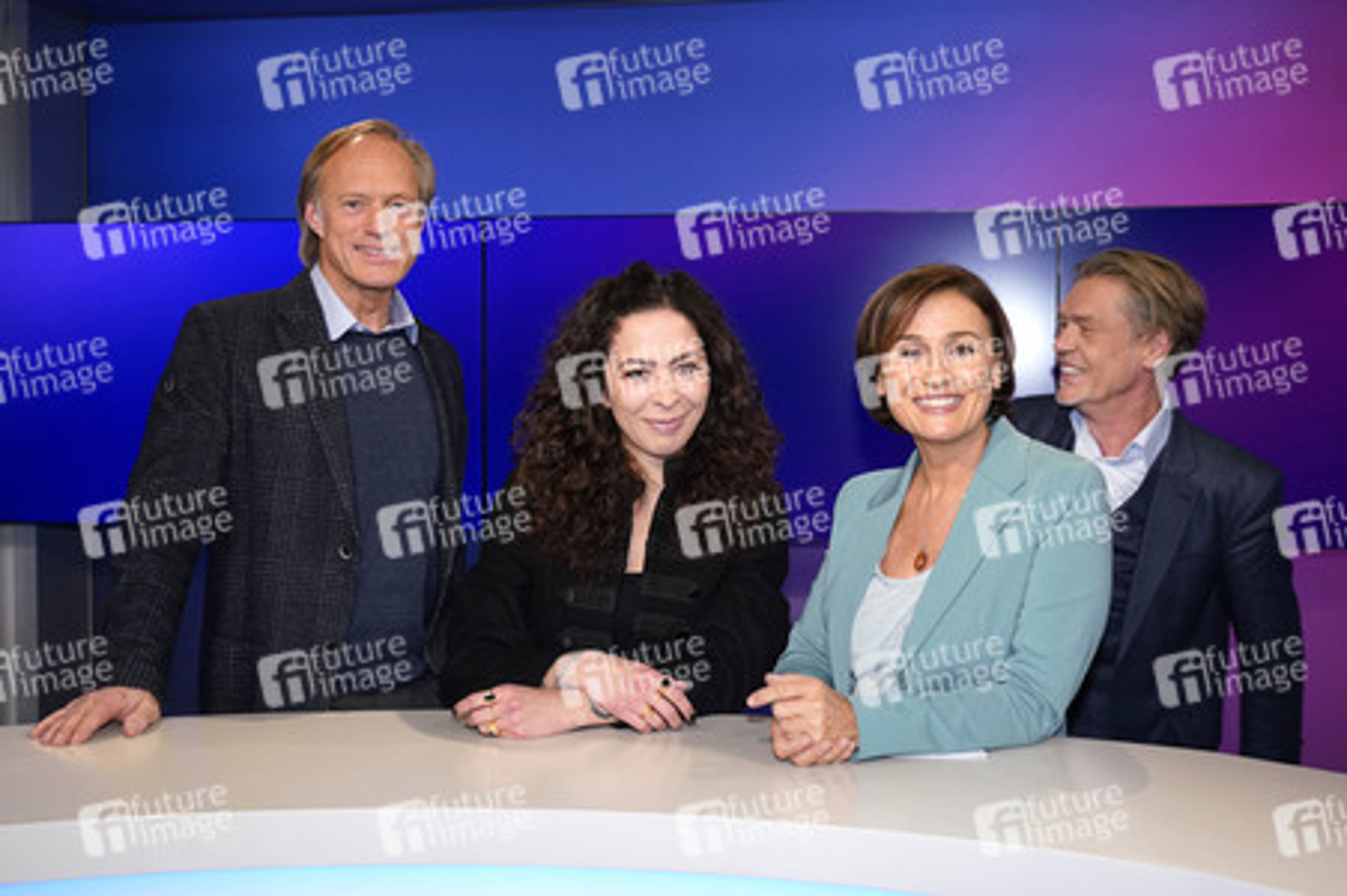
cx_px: 674
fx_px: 1383
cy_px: 448
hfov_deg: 51.9
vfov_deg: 35.9
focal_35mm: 37
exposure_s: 1/125
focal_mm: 37
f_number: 4.5
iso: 1600
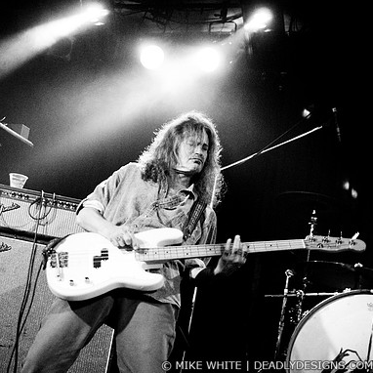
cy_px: 186
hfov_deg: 29.1
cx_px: 95
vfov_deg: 29.6
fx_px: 707
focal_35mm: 58
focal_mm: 30
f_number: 1.8
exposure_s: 1/50
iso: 1000
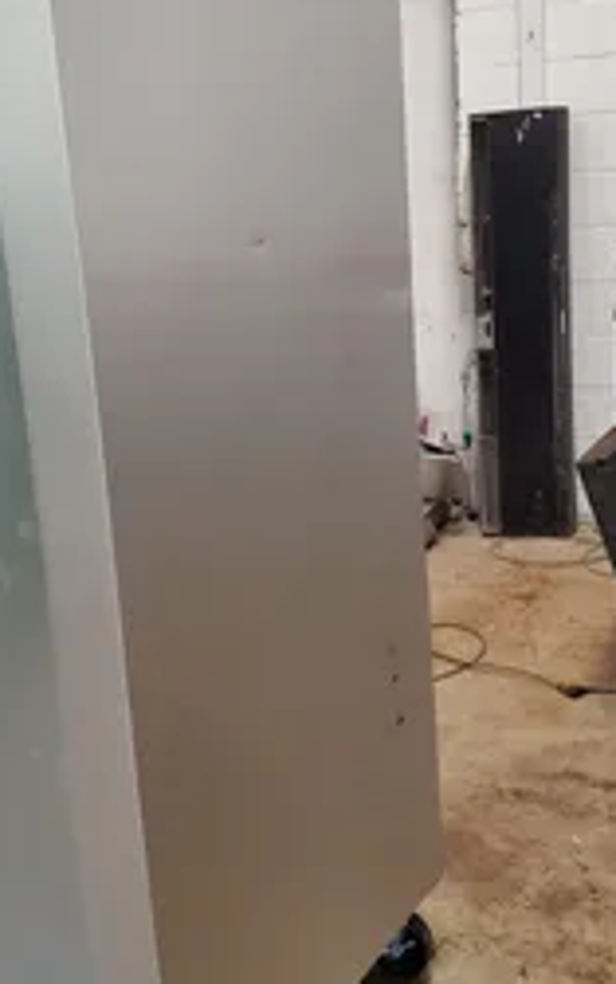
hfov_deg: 29.2
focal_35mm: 44
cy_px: 396
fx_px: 1181
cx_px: 267
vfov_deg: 45.0
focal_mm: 4.3
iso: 250
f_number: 1.5
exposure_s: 1/40
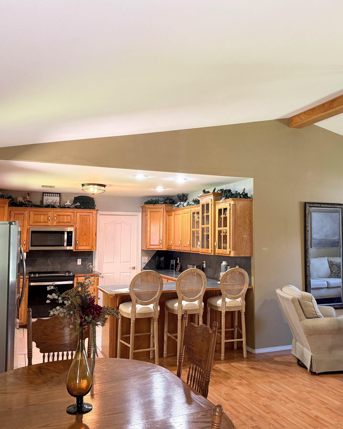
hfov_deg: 45.6
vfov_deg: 55.7
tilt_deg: +3.9
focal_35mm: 32
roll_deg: -0.6
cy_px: 210
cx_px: 204
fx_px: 406
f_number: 1.78
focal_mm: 6.76
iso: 400
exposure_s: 1/60
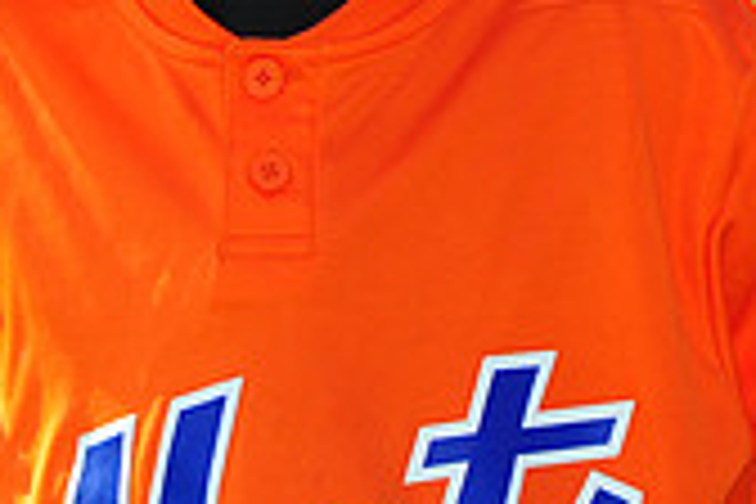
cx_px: 274
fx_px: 14489
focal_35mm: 690
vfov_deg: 2.0
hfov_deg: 3.0
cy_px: -220
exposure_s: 1/640
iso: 200
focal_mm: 200
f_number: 4.5
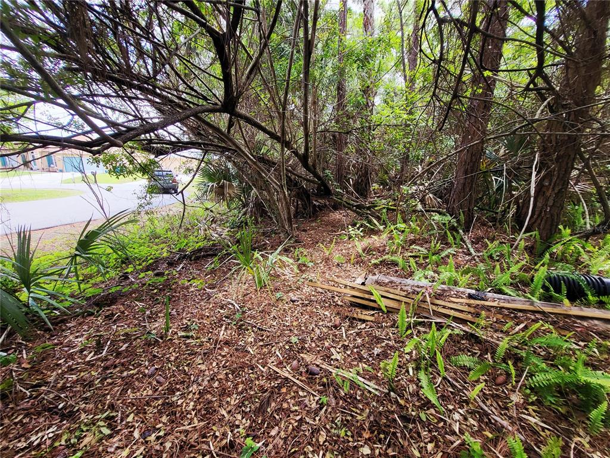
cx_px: 305
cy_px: 229
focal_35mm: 13
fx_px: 229
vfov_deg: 89.9
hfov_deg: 106.2
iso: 40
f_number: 2.2
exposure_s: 1/120
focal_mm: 1.74
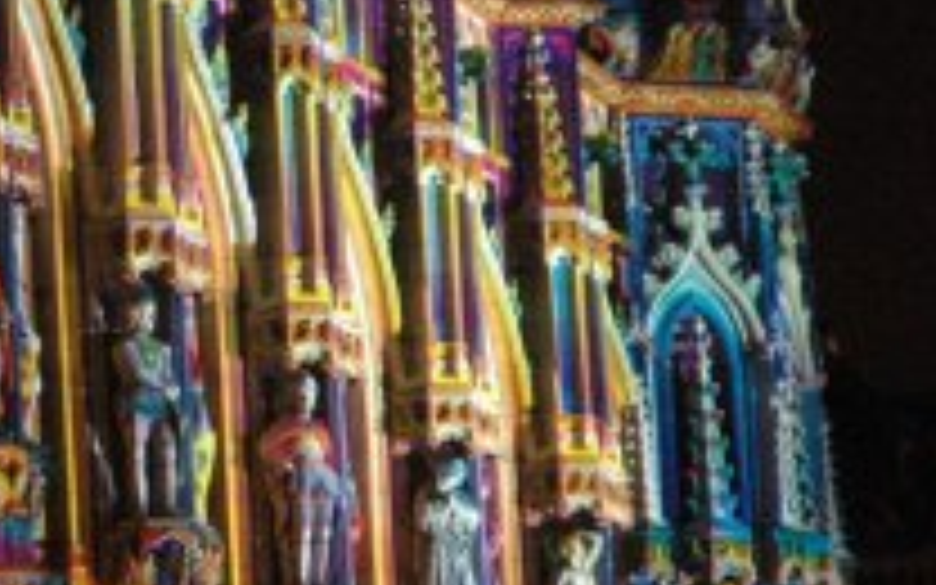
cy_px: 459
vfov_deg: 4.1
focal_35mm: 318
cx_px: -639
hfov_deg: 6.5
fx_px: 8112
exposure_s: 1/5
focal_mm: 60
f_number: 4.5
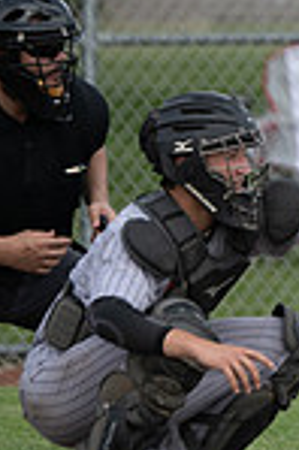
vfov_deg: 1.9
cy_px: 39
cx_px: 939
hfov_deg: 1.3
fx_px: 13248
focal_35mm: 1061
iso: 320
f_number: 2.8
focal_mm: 200
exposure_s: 1/1600
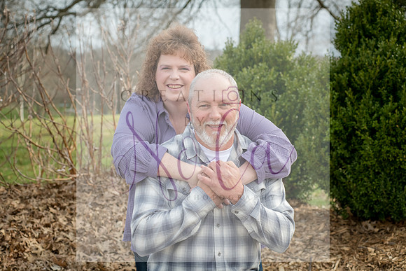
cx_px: 203
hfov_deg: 25.4
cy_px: 136
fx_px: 902
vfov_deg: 17.1
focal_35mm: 80
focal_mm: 80
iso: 400
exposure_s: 1/500
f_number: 7.1
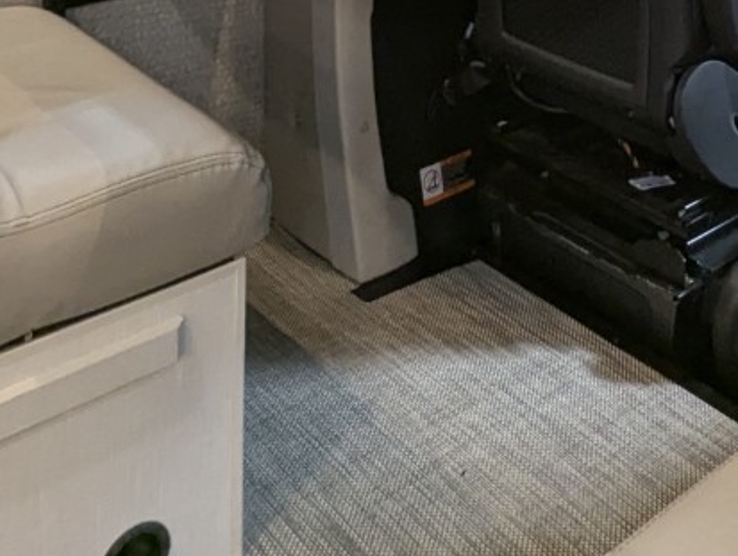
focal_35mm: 54
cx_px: 641
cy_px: -338
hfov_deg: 33.9
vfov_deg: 21.4
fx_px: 1153
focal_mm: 2.35
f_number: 2.2
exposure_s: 1/50.2
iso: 129
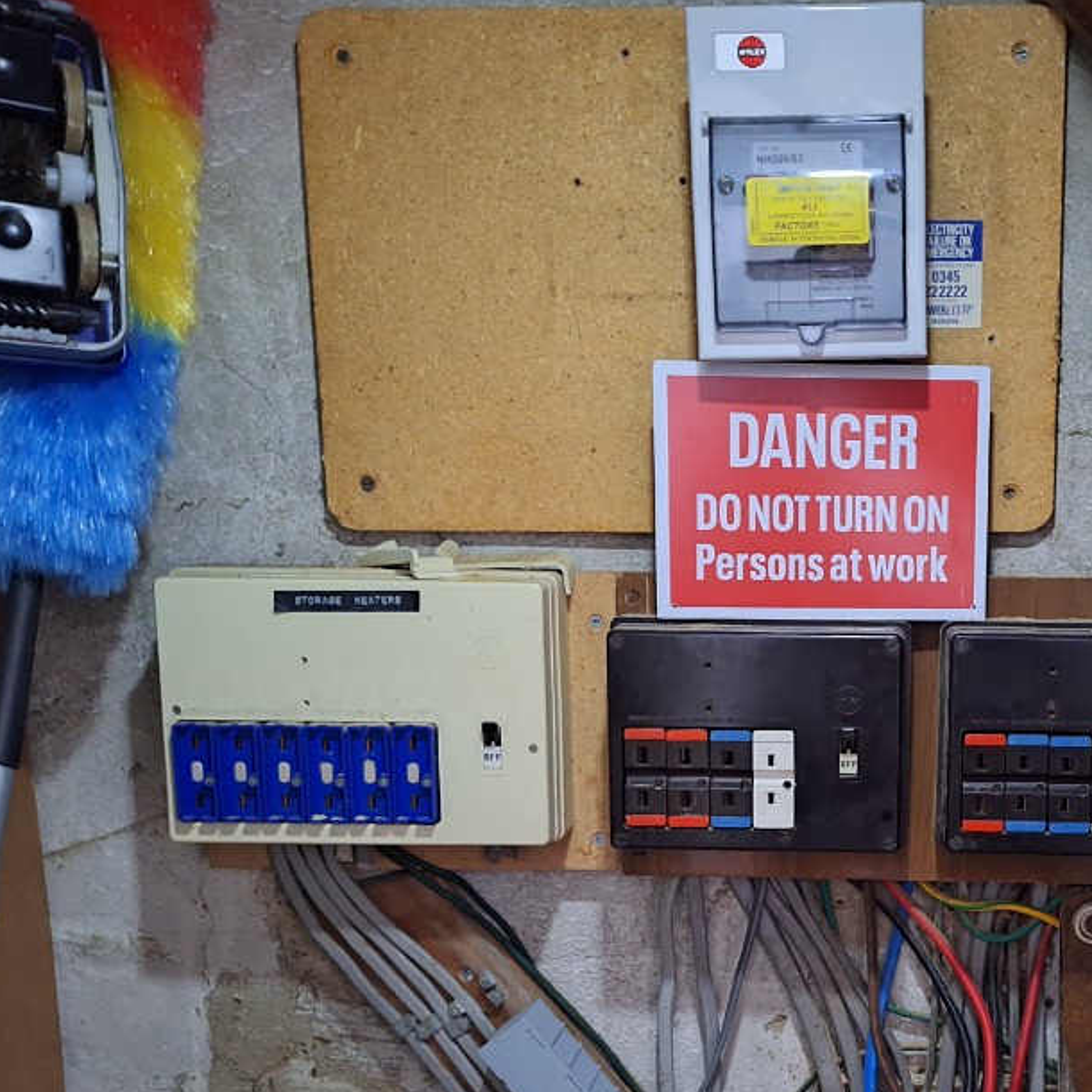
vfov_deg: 41.2
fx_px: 1428
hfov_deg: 40.4
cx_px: 854
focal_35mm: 40
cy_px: 745
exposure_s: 1/20
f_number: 1.8
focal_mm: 5.54
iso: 1000
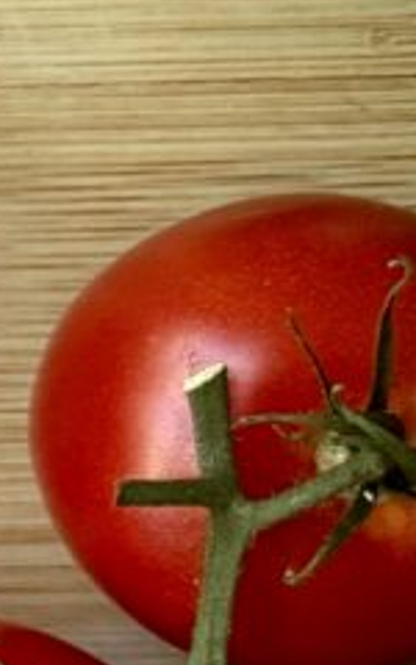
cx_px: -1076
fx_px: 2195
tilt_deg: -89.0
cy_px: 273
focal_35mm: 121
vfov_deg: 17.2
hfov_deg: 8.1
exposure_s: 1/60
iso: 400
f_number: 1.78
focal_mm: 6.76
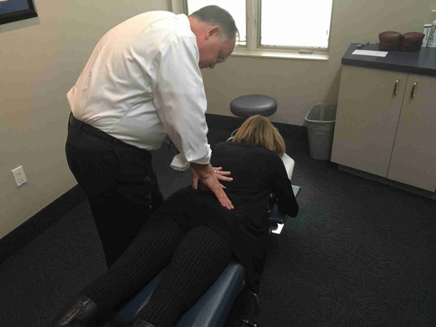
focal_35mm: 29
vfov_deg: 48.2
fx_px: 365
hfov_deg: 61.7
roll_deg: +2.4
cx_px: 218
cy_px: 164
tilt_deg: -31.5
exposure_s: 1/30
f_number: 2.2
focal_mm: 4.15
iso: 160
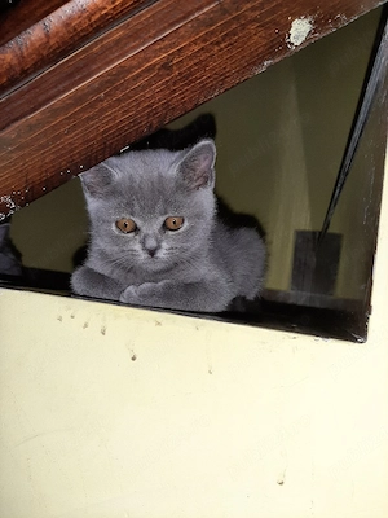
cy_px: 259
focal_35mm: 26
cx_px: 194
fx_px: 389
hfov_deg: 53.1
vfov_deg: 67.3
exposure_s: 1/133
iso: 40
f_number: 1.7
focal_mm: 3.93
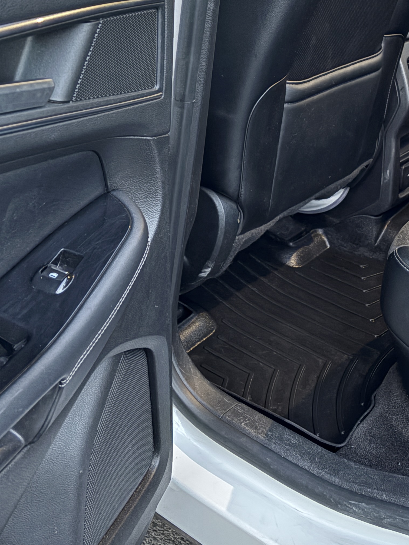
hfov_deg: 27.8
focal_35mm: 52
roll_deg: -4.9
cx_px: 281
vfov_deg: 36.3
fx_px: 819
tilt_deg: -26.3
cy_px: 165
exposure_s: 1/15
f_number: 1.6
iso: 640
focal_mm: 5.96
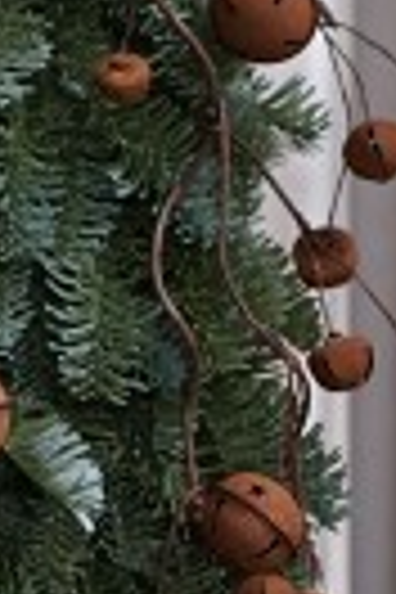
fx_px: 3003
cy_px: 310
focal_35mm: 182
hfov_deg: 7.4
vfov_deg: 11.3
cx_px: -270
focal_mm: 40
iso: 2500
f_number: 4.5
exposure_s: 1/160
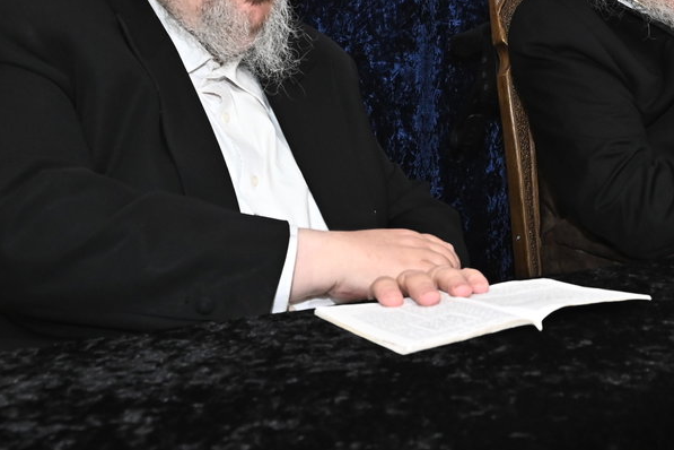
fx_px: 1404
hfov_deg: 26.1
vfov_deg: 17.7
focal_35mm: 75
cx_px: 606
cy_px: -10
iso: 2500
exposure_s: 1/200
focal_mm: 32
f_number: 6.3
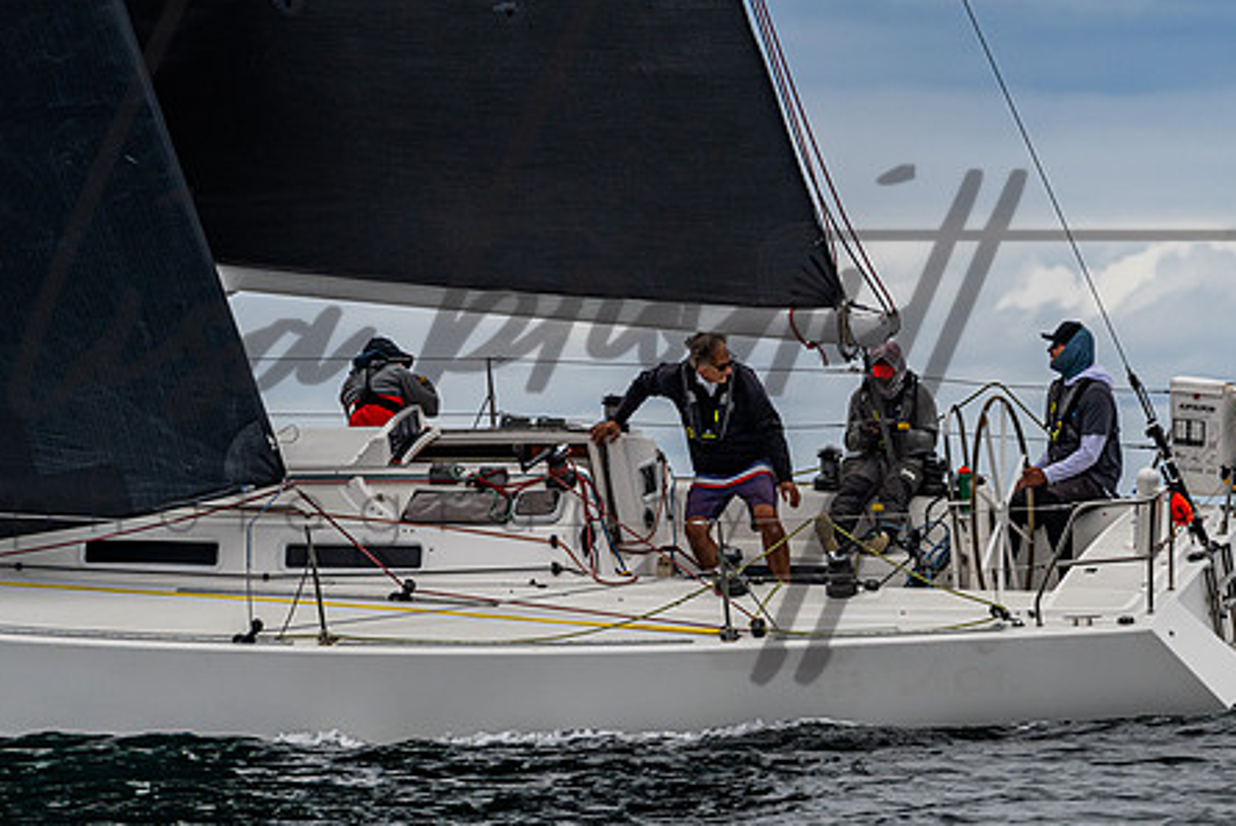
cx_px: 826
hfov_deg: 5.0
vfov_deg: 3.3
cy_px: 284
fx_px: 14188
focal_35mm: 413
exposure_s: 1/4000
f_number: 8
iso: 640
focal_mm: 250
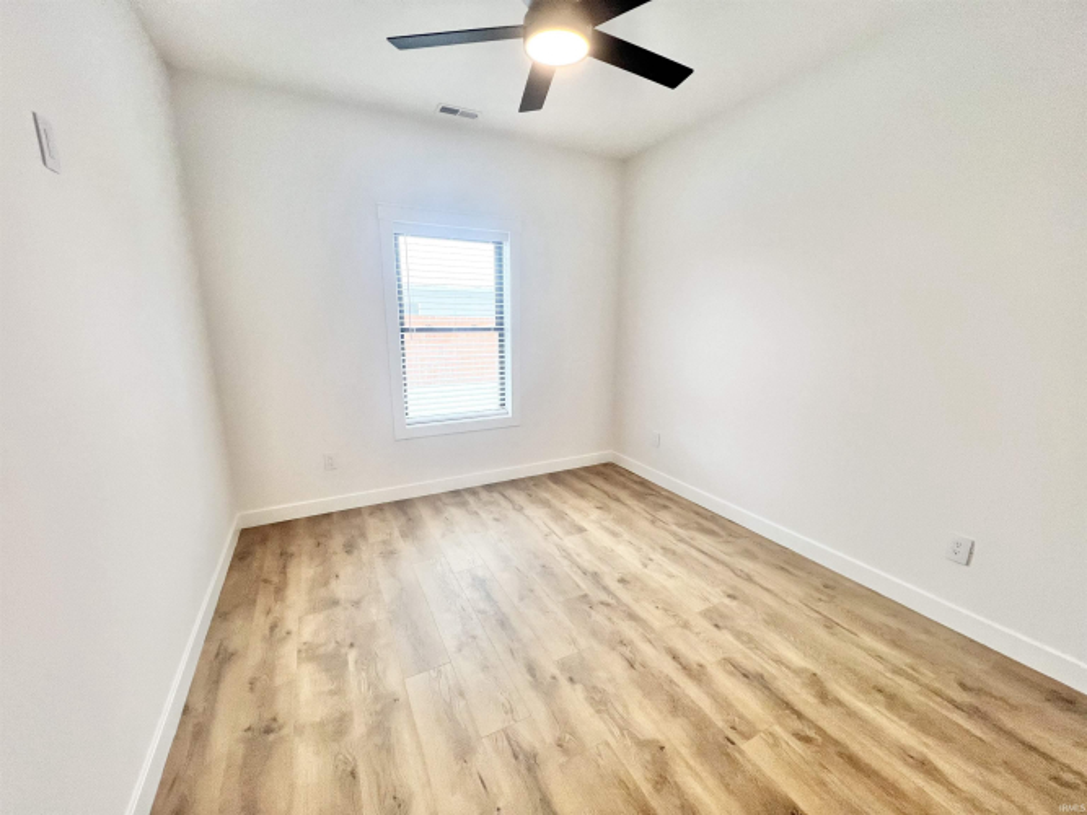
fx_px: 408
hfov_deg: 106.2
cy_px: 408
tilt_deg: -12.1
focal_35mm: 13
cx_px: 544
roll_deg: -1.1
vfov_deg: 89.9
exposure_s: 1/120
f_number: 1.8
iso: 80
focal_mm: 1.57
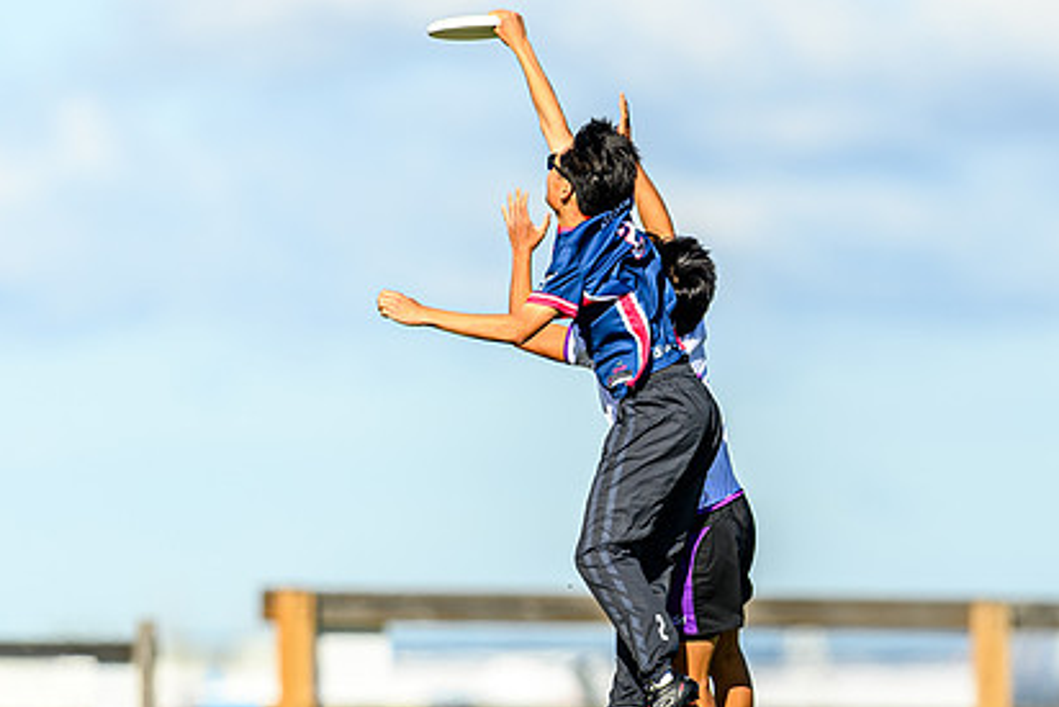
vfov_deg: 1.9
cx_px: 779
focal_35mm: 743
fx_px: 21863
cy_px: 547
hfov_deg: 2.8
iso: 100
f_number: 3.2
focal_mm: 400
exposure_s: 1/1600
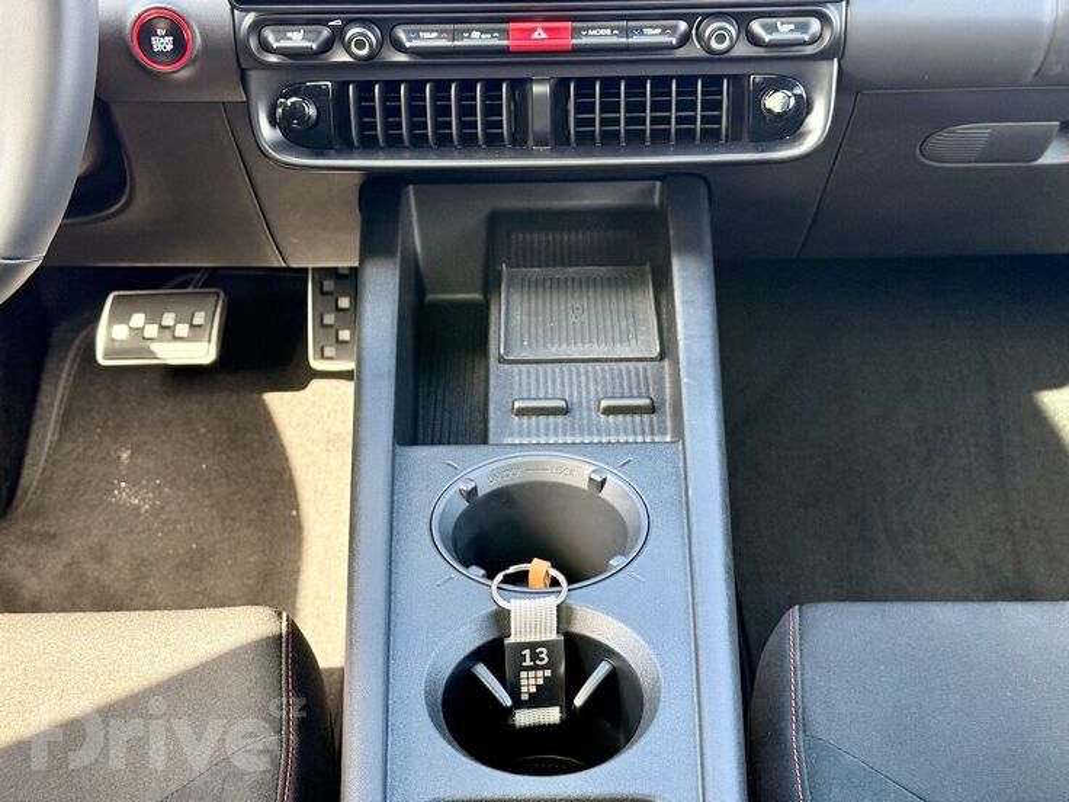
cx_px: 534
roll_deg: +0.9
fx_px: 1482
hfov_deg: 39.7
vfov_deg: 30.3
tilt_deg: -34.3
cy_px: 401
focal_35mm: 48
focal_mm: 6.76
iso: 160
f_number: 1.78
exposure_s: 1/87
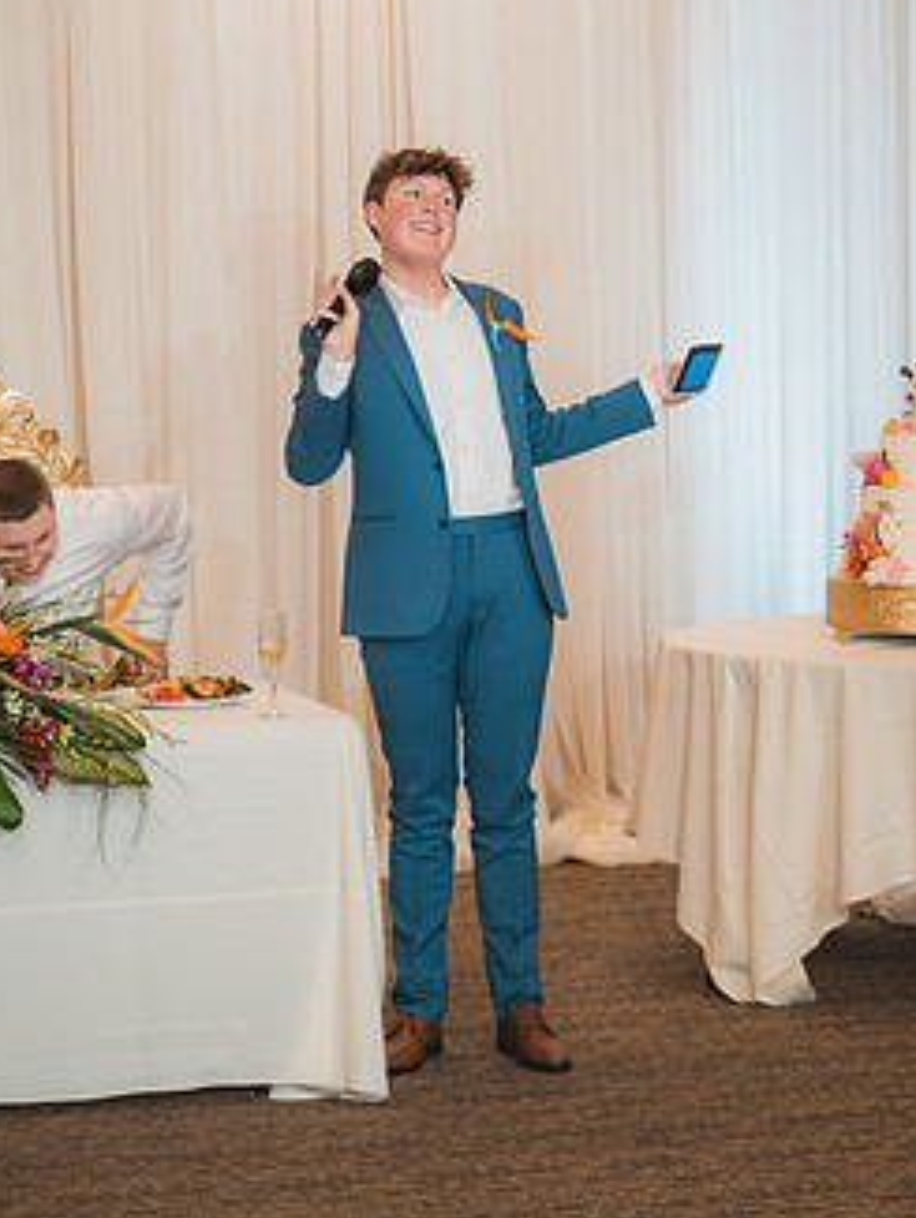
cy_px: 448
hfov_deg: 13.0
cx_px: 419
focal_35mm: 114
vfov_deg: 17.2
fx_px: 4017
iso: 1000
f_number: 2.8
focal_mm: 86
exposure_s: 1/250
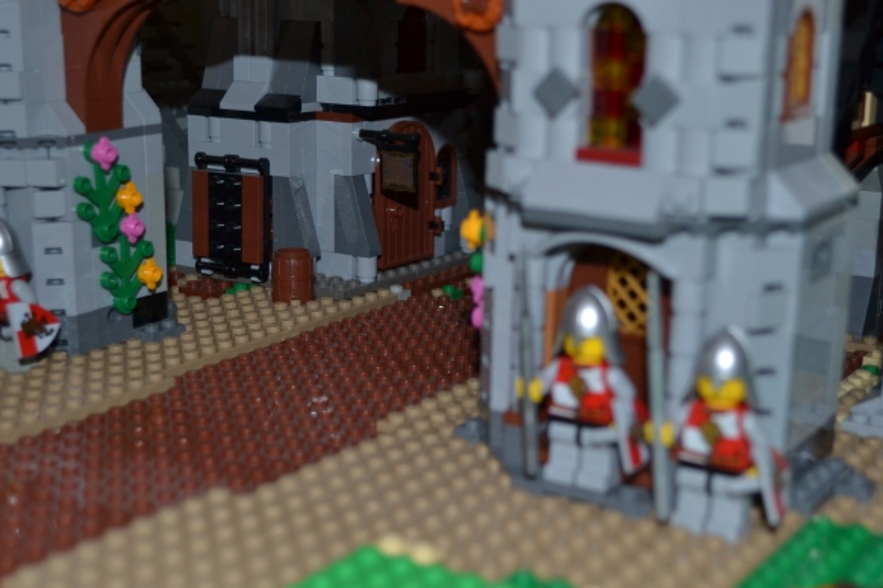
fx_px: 1463
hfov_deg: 33.6
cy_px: 348
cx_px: 448
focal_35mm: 60
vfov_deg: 22.7
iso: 400
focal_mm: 29
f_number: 4.5
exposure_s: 1/30
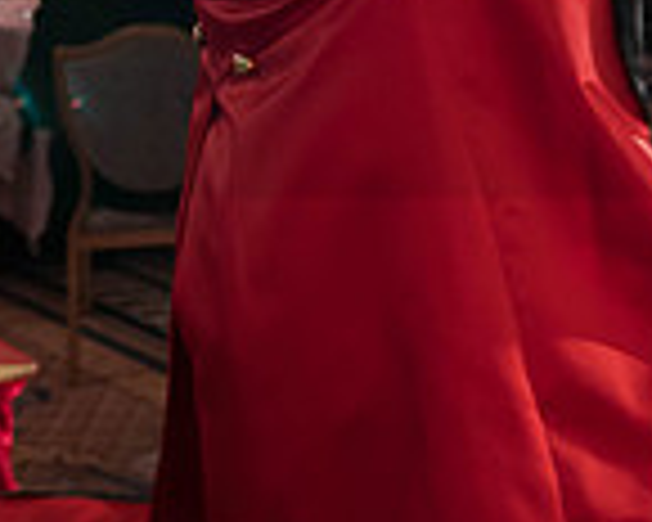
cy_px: -239
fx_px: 2103
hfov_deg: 17.2
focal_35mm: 109
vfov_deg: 13.4
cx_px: 660
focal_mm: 28
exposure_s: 1/60
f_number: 2.8
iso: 2000
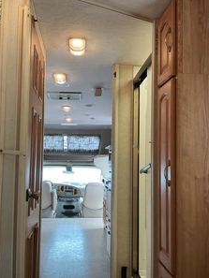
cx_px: 96
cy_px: 139
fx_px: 314
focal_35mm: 39
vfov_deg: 47.8
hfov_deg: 36.8
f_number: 1.8
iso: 64
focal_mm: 3
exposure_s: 1/63
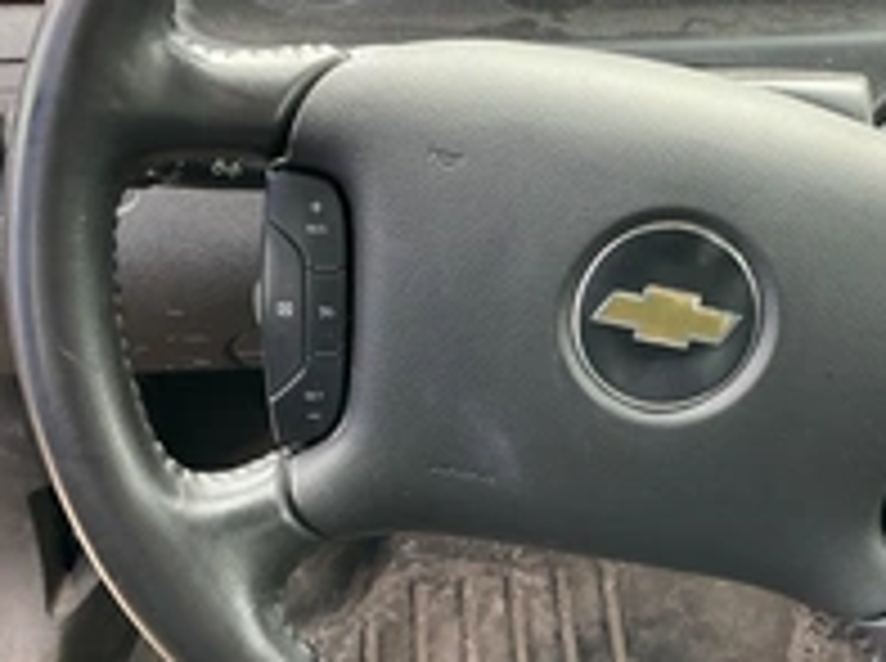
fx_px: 1507
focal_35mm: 59
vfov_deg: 24.7
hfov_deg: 32.3
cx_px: 643
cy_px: 257
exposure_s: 1/115
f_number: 1.8
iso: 64
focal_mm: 3
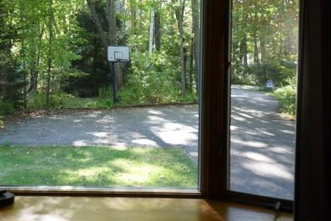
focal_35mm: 53
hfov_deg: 36.9
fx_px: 487
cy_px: 78
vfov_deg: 25.4
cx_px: 97
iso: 360
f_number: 2.8
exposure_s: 1/60
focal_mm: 30
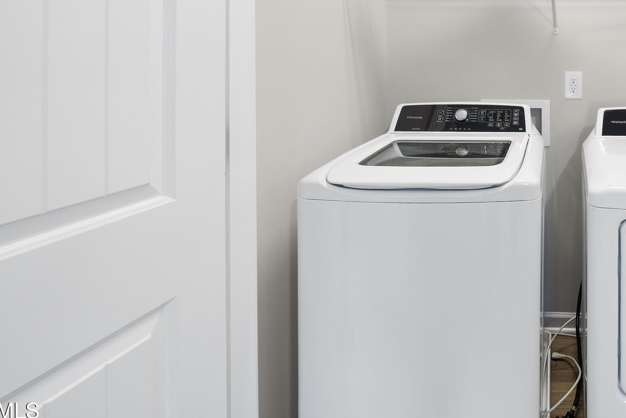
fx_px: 383
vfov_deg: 52.2
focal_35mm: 22
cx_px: 552
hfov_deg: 66.2
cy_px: 63
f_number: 7.1
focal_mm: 12
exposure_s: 1/8
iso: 800
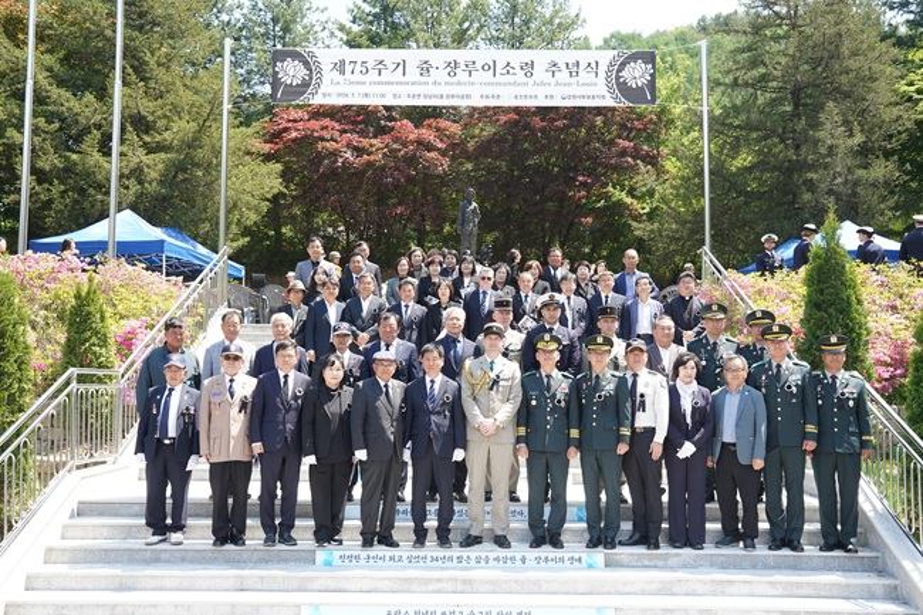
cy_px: 308
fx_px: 897
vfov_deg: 37.8
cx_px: 462
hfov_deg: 54.4
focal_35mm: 35
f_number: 8
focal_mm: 35
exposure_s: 1/250
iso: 400
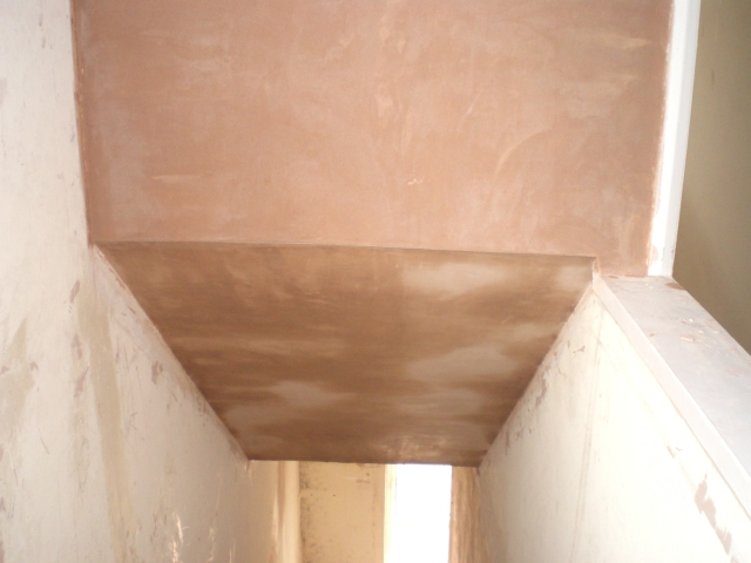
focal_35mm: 38
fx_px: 824
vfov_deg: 37.7
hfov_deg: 49.0
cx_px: 376
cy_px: 282
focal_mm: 6.3
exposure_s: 1/80
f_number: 3.1
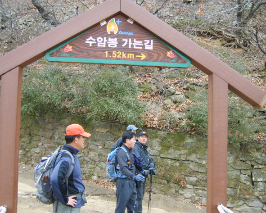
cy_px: 105
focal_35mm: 37
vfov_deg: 40.1
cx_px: 135
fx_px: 291
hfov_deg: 49.1
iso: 50
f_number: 2.8
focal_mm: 7.4
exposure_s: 1/45
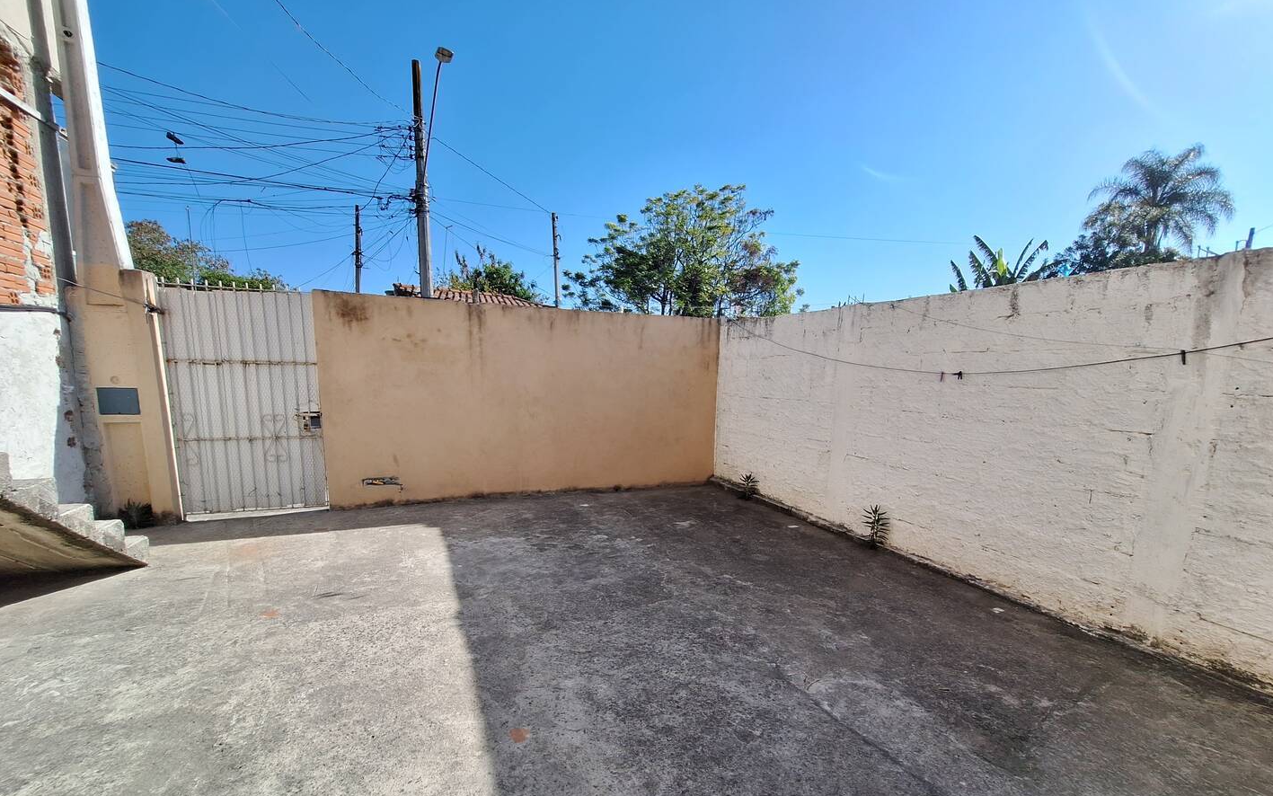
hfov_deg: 105.3
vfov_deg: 78.2
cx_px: 645
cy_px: 452
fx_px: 486
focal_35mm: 14
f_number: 2.2
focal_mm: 1.74
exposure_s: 1/2309
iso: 40
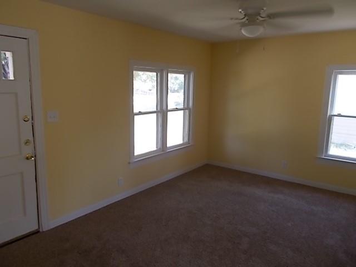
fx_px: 267
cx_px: 178
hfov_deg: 67.3
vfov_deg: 53.1
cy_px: 134
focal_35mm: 26
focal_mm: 4.6
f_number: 3.2
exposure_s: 1/40
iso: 80
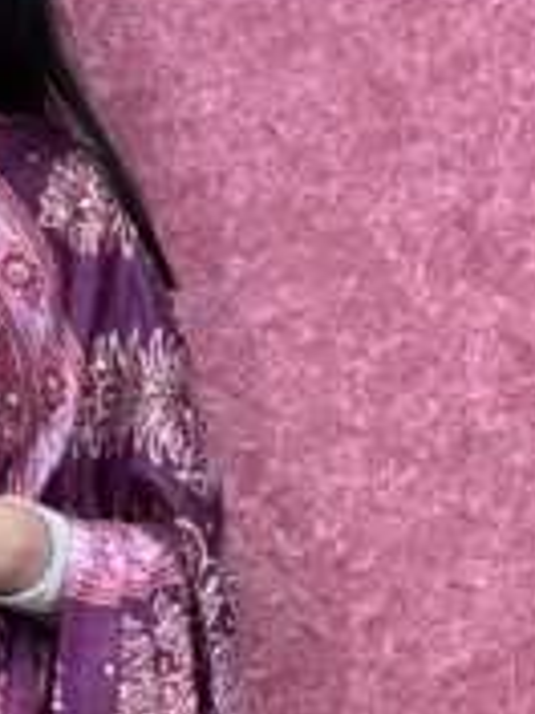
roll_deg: -0.8
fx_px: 2741
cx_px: -109
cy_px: 988
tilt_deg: -5.6
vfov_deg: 14.1
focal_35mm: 133
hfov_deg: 10.9
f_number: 1.6
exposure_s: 1/132
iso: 32
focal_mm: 5.96
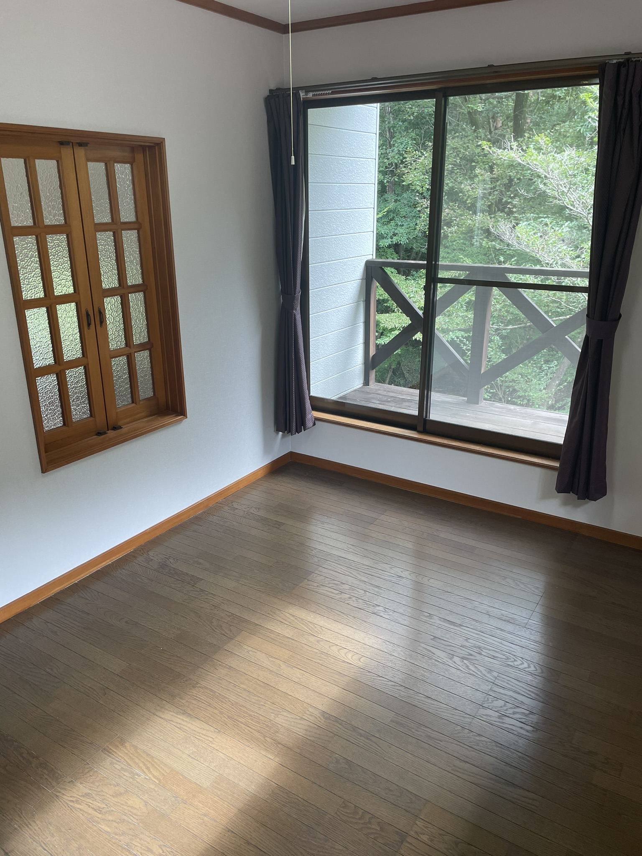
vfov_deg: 67.3
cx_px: 321
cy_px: 428
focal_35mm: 26
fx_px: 643
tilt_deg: -19.0
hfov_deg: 53.1
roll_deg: +0.8
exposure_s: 1/100
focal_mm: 4.2
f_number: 1.6
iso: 50
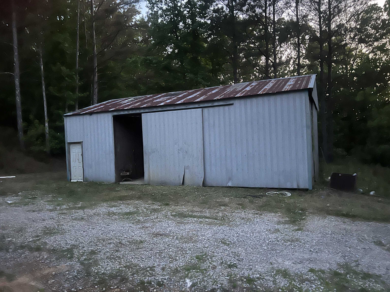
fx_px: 293
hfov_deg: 67.3
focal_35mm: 26
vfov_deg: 53.1
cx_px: 195
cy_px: 146
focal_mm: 5.7
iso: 640
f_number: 1.5
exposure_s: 1/14
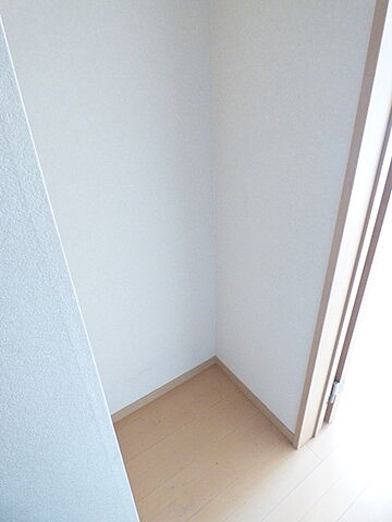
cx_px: 196
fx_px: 302
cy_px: 261
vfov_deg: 81.7
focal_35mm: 20
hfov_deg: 66.0
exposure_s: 1/40
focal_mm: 3.58
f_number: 2.8
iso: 400
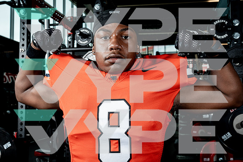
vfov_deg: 31.9
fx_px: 284
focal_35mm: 42
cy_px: 81
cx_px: 122
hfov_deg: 46.4
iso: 640
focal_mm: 42
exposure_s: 1/250
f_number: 9
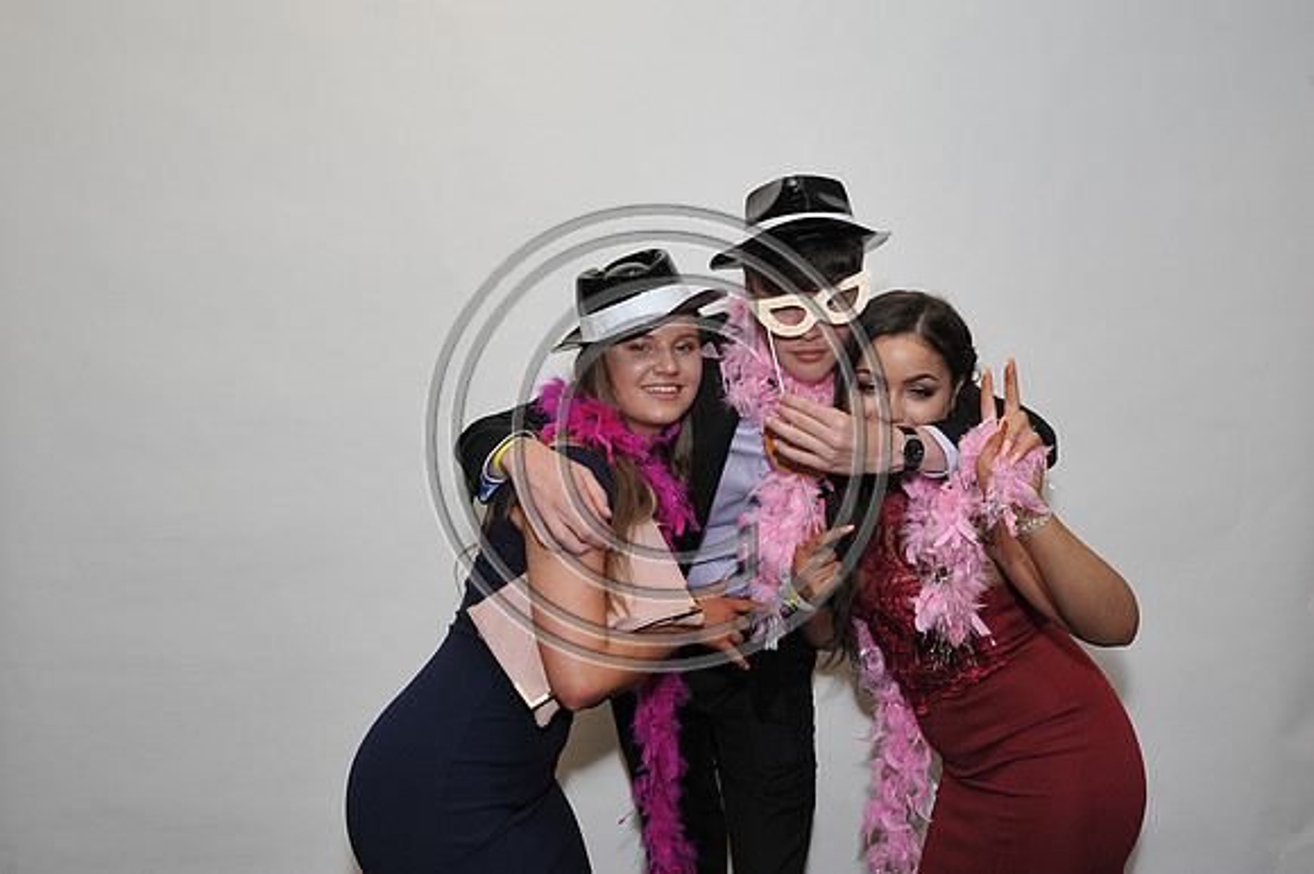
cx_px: 657
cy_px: 437
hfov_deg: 46.4
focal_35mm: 42
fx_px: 1532
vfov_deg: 31.9
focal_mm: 42
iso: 1000
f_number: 8
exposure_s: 1/60
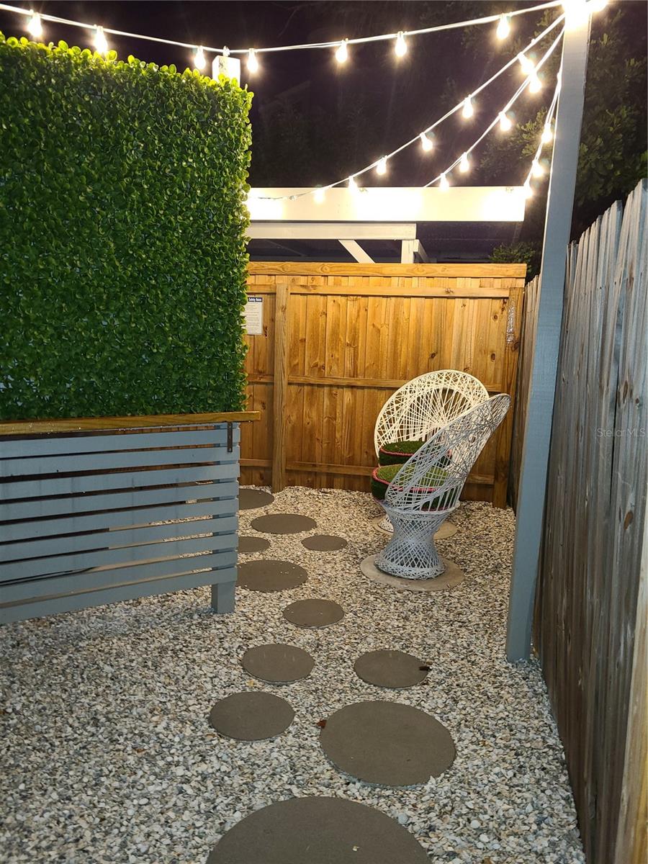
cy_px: 432
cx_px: 324
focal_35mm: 26
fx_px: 649
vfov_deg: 67.3
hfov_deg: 53.1
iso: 160
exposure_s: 1/10
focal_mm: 5.4
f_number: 1.8
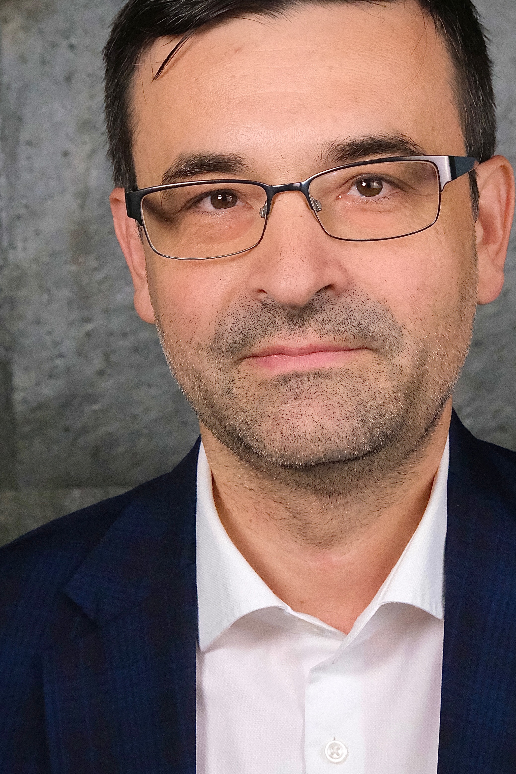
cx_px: 302
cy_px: 433
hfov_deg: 17.5
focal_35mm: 78
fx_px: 1677
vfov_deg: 26.0
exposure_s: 1/1700
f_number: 5.6
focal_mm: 26
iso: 6400
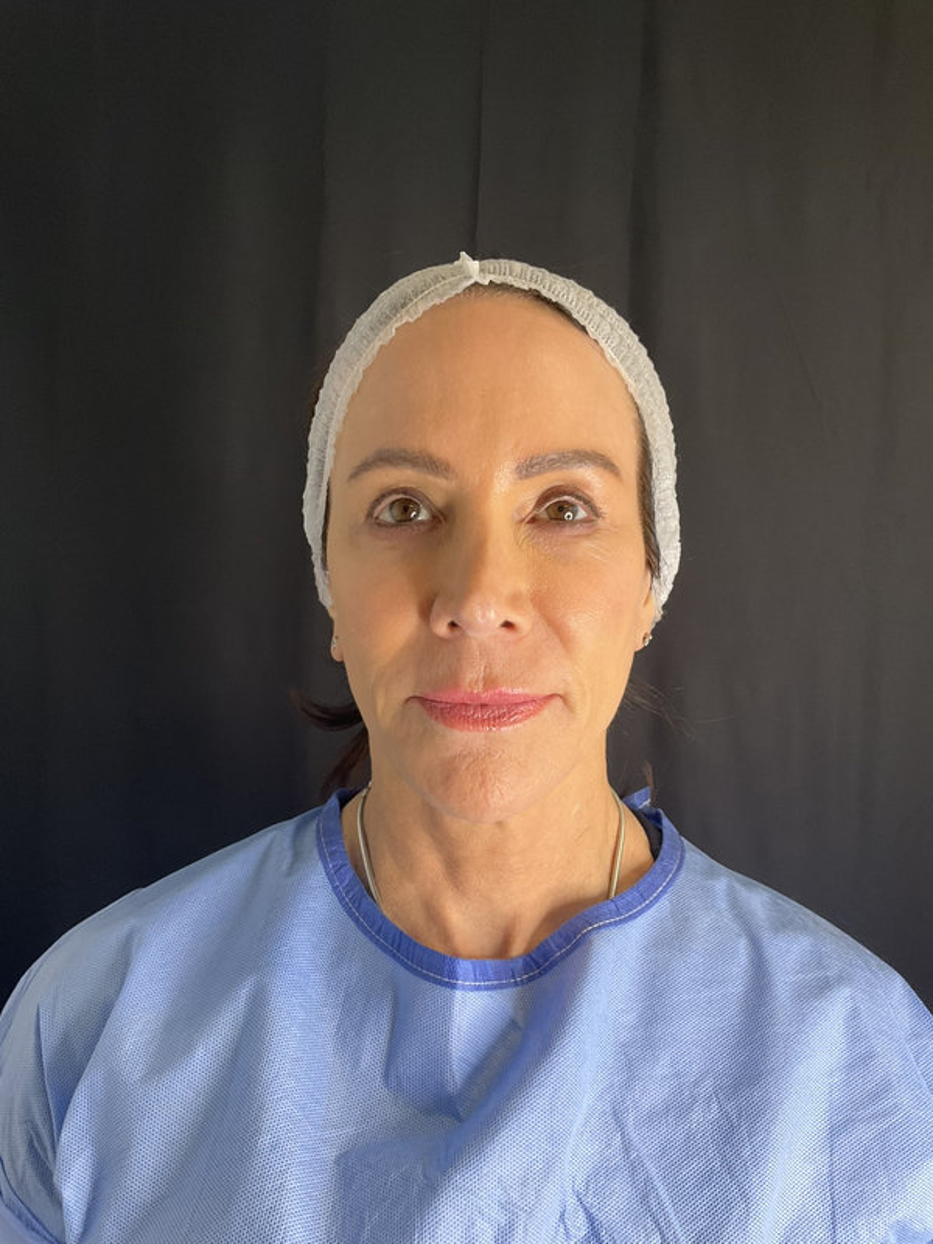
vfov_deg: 61.7
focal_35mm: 29
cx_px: 466
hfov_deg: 48.2
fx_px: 1042
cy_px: 622
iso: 50
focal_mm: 3
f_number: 1.8
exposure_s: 1/120
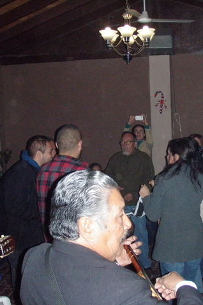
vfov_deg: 37.5
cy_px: 152
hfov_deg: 25.3
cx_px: 146
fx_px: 448
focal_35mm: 53
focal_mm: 6.7
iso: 640
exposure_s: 1/250
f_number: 3.5
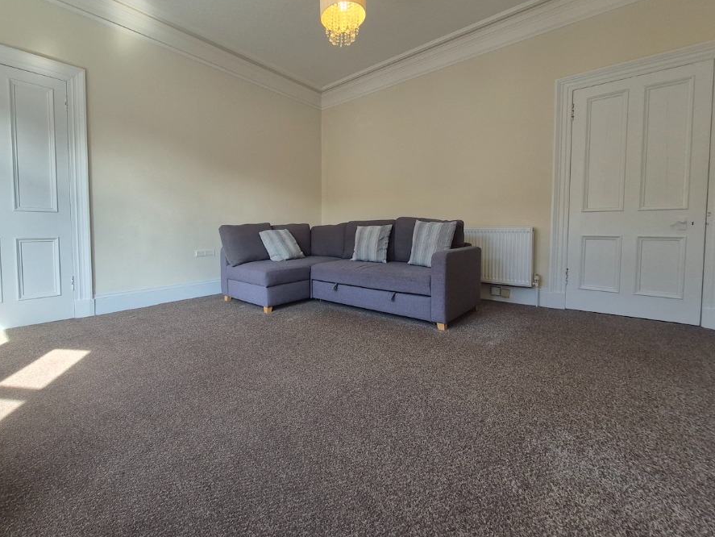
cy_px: 234
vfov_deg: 81.4
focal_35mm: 15
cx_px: 315
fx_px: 310
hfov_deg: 97.7
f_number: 2.2
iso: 80
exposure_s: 1/100
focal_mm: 1.74
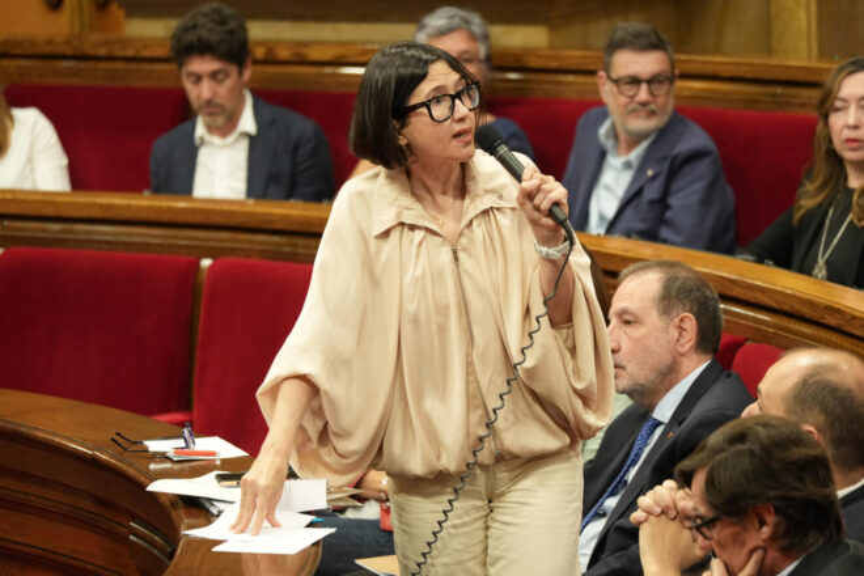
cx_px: 432
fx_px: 4800
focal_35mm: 200
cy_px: 288
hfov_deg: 10.3
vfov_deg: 6.9
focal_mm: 200
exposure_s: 1/125
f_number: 4
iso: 2500
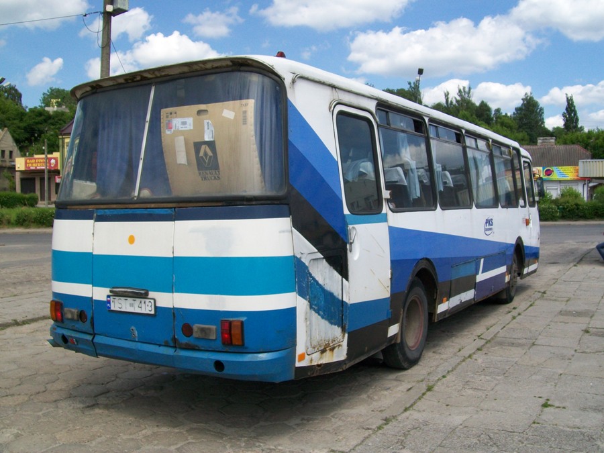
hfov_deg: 51.4
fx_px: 628
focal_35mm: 36
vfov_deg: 39.7
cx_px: 302
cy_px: 226
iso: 64
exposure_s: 1/400
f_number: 4.8
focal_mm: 6
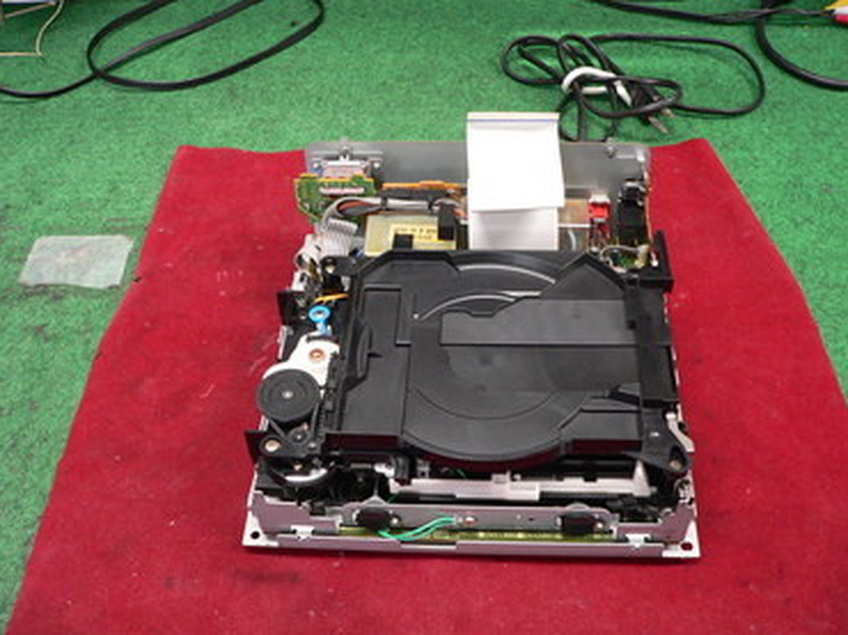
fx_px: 906
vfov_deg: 38.6
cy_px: 322
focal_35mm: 37
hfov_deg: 50.2
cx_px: 415
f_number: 2.8
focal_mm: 6
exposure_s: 1/13
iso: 200
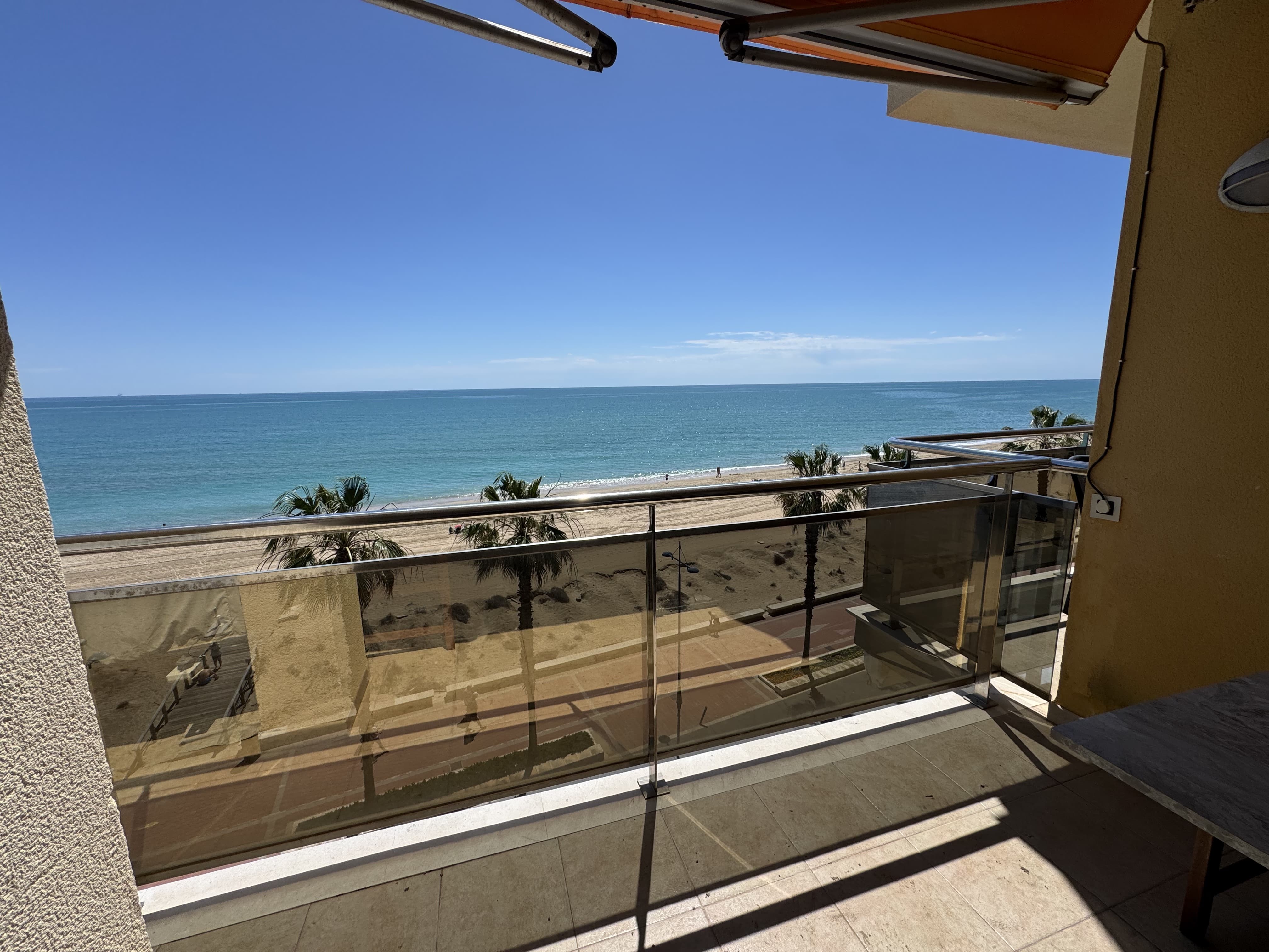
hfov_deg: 102.1
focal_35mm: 14
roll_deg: +1.6
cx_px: 634
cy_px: 476
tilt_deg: -9.6
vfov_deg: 85.7
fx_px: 513
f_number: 2.2
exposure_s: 1/2985
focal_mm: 2.22
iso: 40
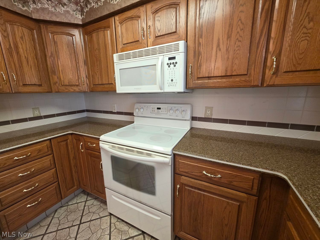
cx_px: 160
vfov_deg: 89.9
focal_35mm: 13
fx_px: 120
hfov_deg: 106.2
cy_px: 120
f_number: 1.9
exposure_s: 1/60
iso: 320
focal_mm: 2.2
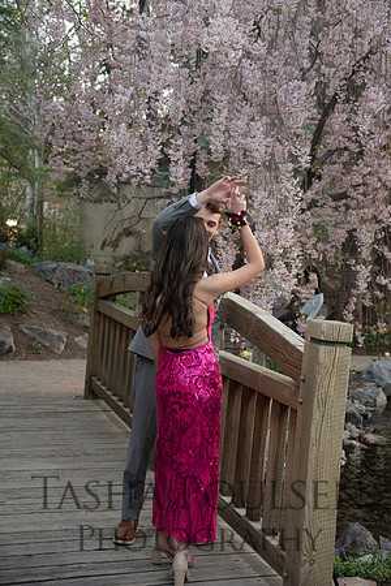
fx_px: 847
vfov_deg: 38.2
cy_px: 293
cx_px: 196
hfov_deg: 26.0
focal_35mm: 52
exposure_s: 1/125
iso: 800
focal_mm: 52
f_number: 5.6
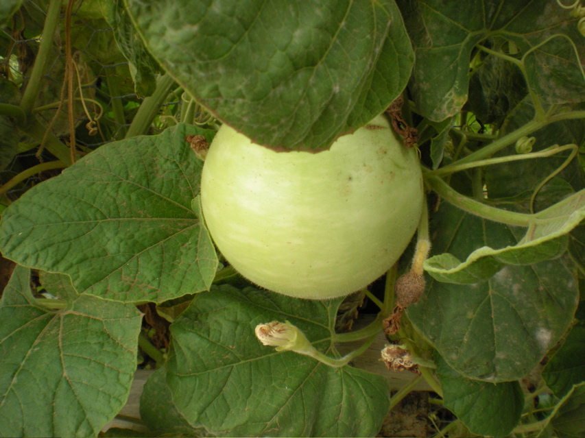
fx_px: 642
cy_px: 219
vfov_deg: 37.7
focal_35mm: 38
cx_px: 292
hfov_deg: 49.0
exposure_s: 1/180
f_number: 4.6
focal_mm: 6.3
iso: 200
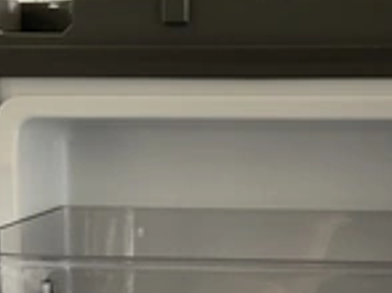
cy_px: 242
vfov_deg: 18.4
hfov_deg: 24.6
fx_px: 894
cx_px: 256
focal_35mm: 79
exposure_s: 1/120
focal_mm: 3
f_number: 1.8
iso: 64
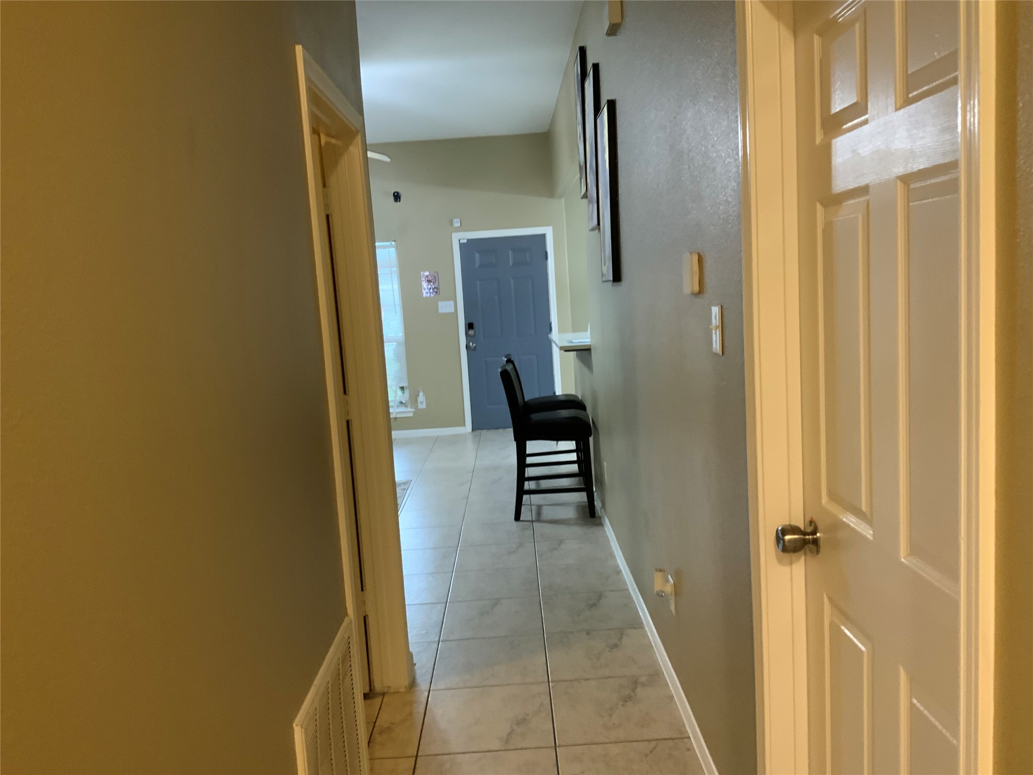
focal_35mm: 29
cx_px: 516
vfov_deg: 48.2
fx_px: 865
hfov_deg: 61.7
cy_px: 388
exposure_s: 1/40
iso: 200
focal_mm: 3
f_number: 1.8
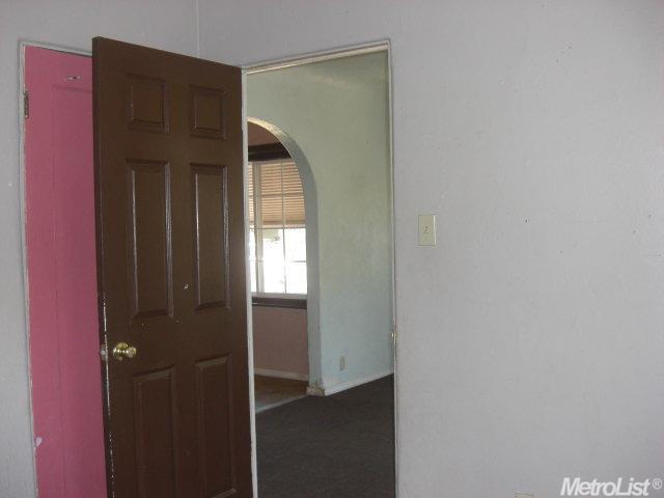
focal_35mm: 38
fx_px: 729
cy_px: 249
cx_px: 332
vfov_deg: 37.7
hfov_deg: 49.0
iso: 200
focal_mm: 7.9
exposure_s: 1/80
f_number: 2.8
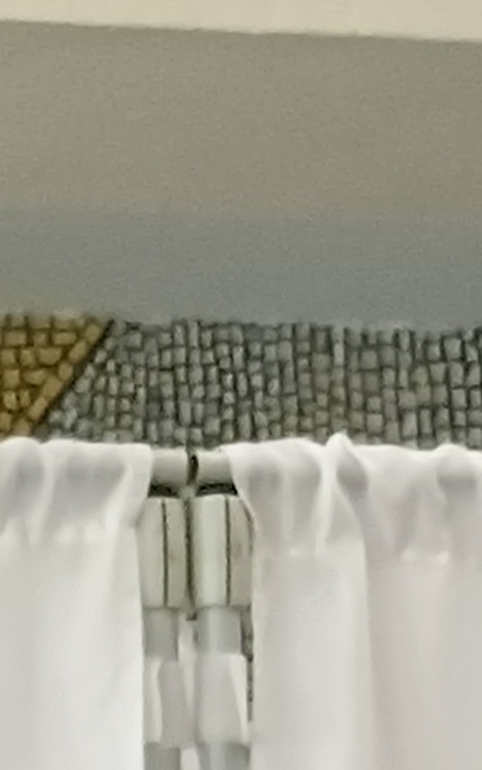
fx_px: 8942
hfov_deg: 3.1
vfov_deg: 4.8
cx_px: 163
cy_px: 2108
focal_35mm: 426
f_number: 1.7
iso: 100
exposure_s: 1/50
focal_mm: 4.7
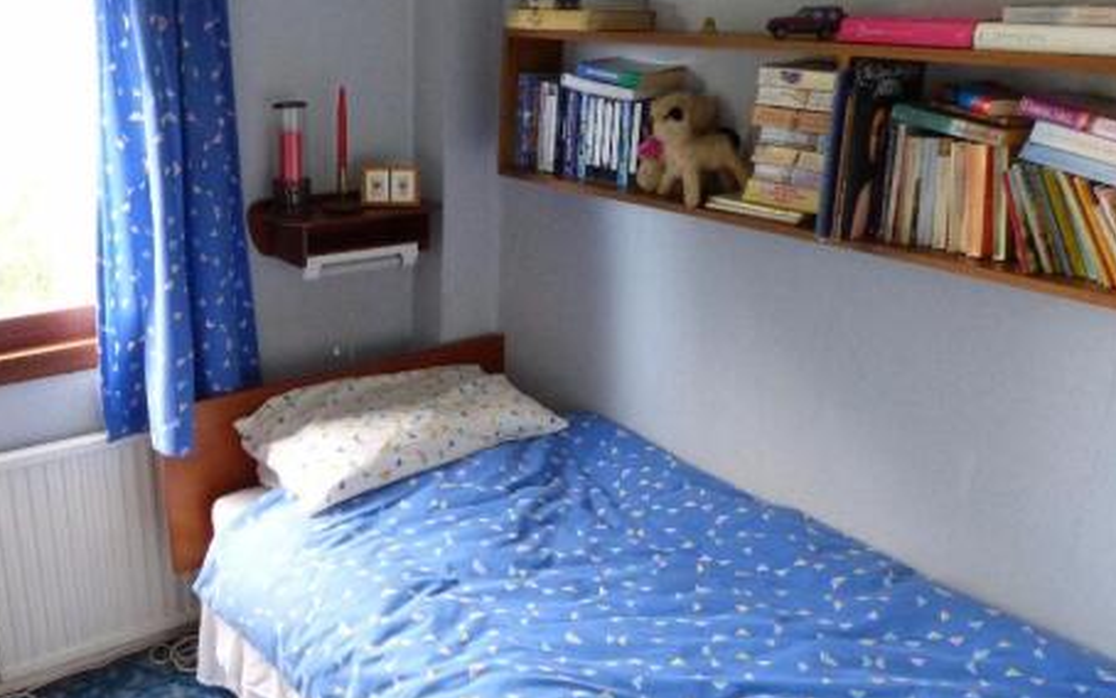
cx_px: 429
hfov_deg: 56.1
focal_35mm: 34
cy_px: 397
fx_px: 1034
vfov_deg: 37.2
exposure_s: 1/8
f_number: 5.6
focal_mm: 4.5
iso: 400
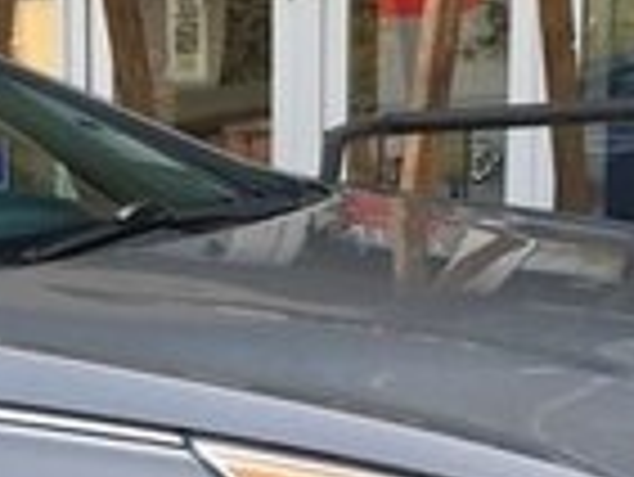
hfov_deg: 13.9
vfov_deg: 10.5
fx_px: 2493
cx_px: -207
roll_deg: +3.2
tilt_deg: -13.3
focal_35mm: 136
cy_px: 736
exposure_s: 1/319
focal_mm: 4.15
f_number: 2.2
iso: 25
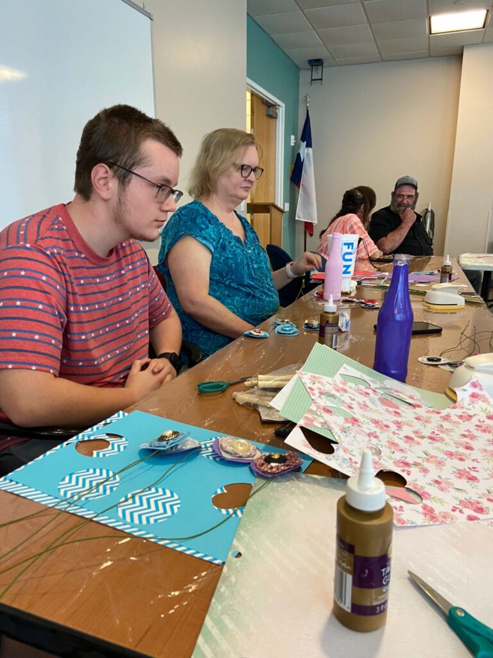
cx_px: 246
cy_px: 329
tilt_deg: -14.6
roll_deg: +0.1
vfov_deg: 67.3
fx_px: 494
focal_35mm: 26
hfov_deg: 53.1
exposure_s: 1/60
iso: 125
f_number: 1.8
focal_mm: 4.25
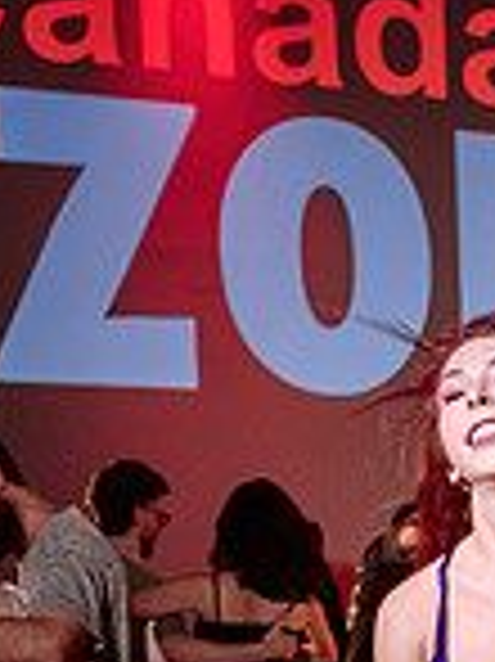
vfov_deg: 16.9
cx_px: 932
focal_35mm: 110
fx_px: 2100
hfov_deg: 12.2
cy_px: 853
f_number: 2.8
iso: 800
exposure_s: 1/60
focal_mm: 29
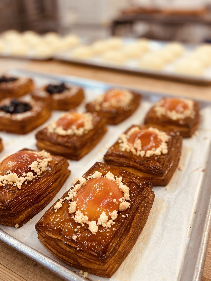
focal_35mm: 26
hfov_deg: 53.1
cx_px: 106
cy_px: 140
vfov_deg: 67.3
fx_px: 211
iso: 125
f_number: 1.8
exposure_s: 1/61
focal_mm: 4.25
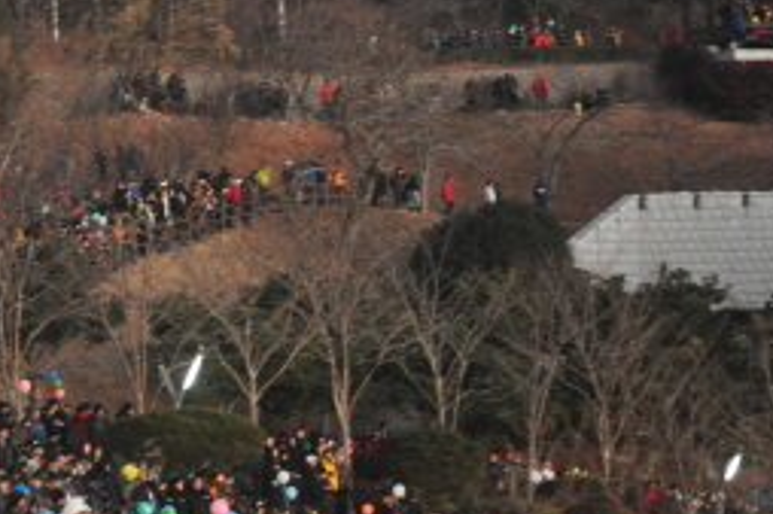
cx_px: -131
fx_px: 2838
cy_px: 135
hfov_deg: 15.0
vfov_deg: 10.3
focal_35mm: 132
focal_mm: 35
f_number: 3.2
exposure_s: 1/40
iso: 1600
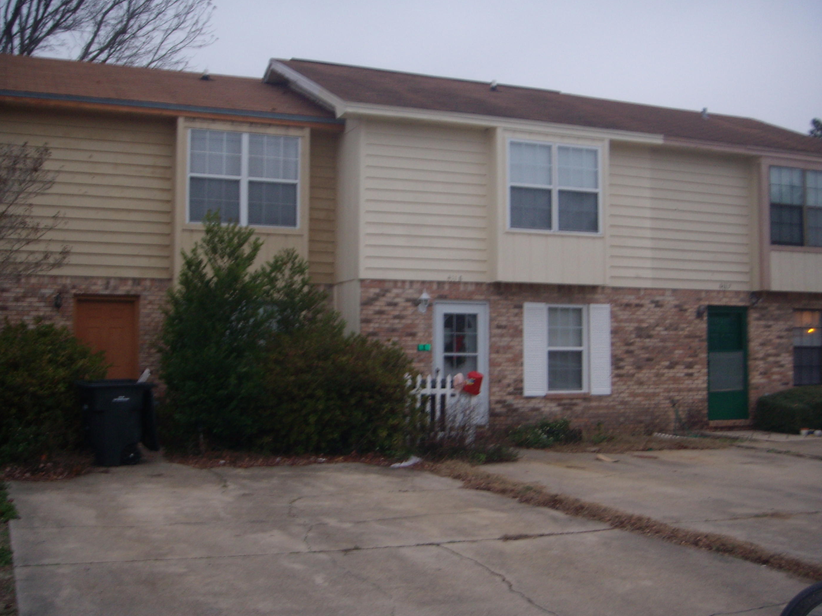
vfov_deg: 35.1
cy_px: 300
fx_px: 974
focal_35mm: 41
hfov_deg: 45.8
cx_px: 418
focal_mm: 6.4
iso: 64
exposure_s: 1/30.3
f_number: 3.5
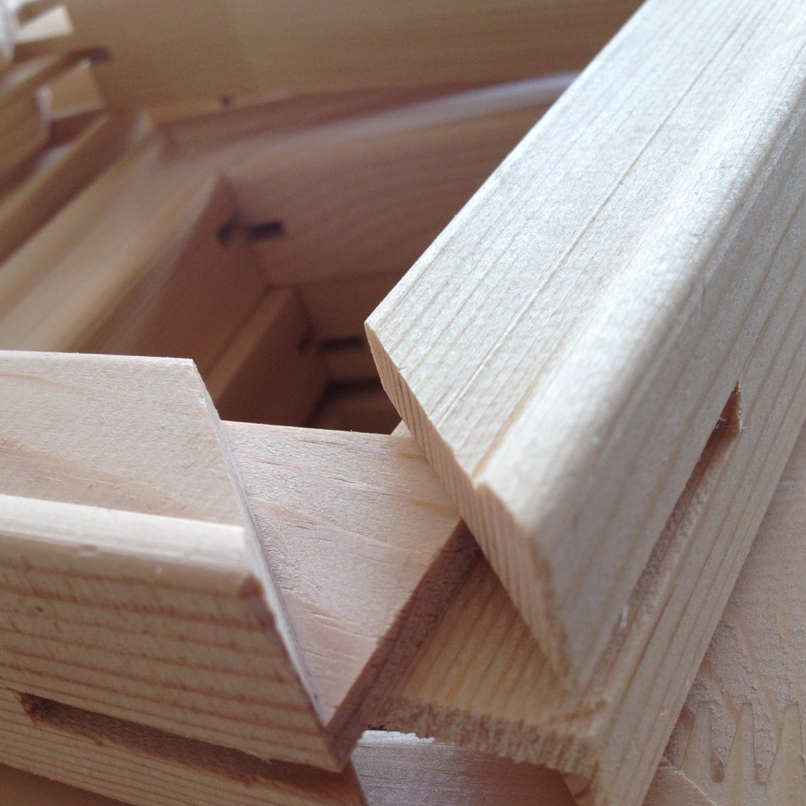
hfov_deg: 38.3
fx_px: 1159
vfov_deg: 37.7
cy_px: 566
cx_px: 406
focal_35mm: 44
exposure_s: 1/120
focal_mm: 4.28
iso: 80
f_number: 2.4
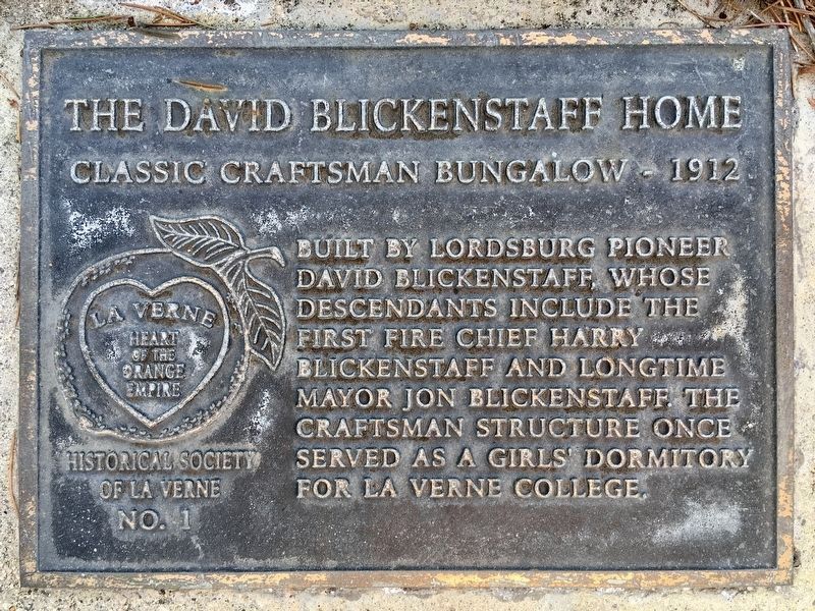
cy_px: 306
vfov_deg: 48.2
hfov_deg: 61.7
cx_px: 408
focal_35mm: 29
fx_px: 683
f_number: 2.2
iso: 40
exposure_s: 1/120
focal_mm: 4.15
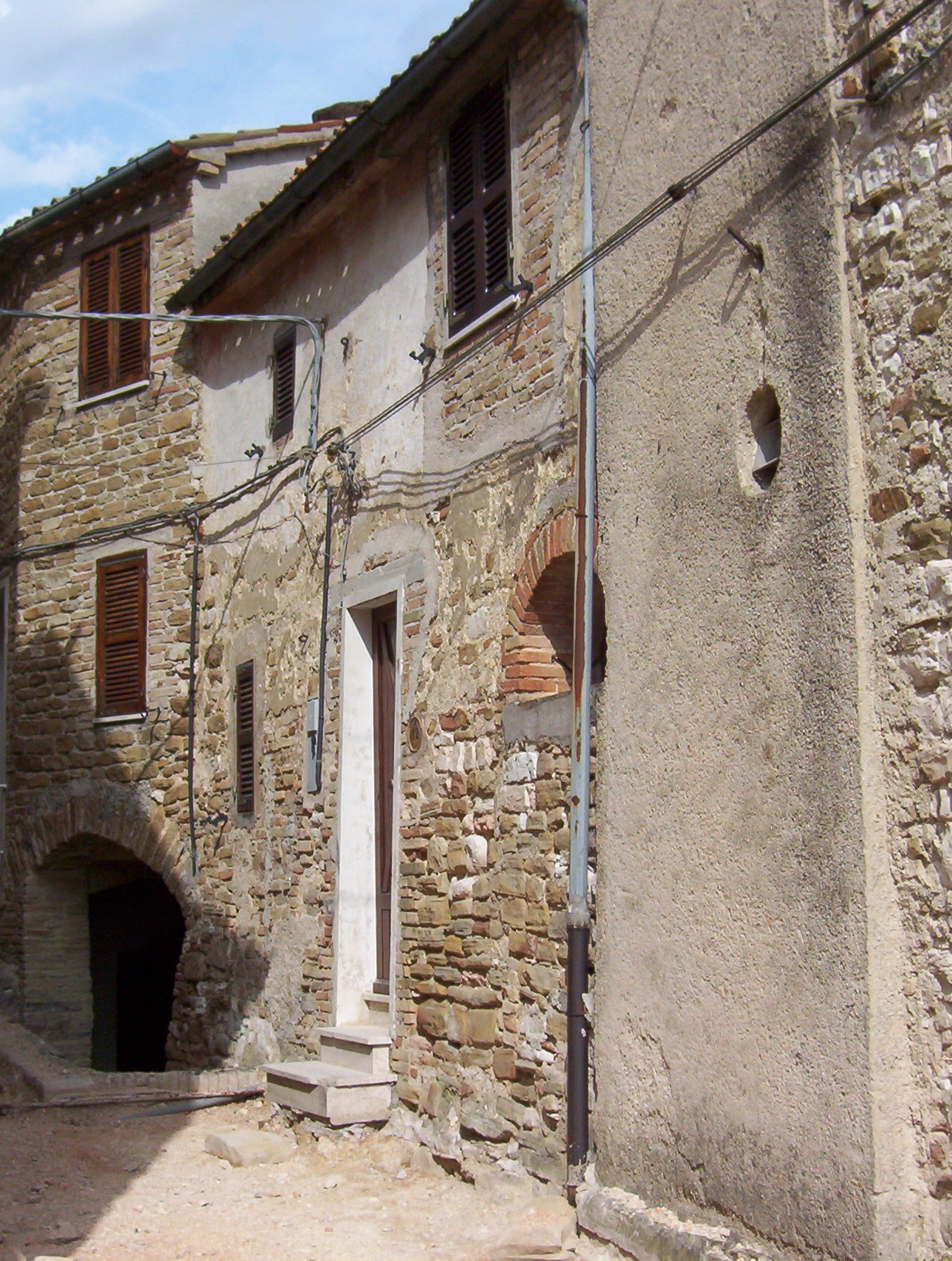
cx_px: 476
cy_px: 630
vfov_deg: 37.4
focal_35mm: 51
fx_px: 1862
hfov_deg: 28.7
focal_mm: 7.88
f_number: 5.97
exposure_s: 1/468
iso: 100
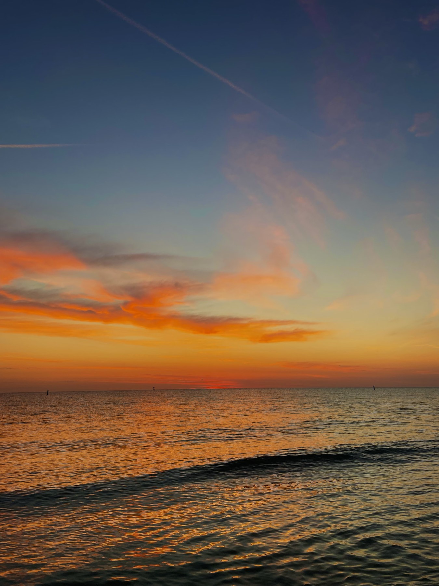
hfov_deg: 53.1
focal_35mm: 26
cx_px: 220
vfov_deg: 67.3
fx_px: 440
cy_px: 293
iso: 32
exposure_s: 1/157
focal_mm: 4.2
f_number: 1.6
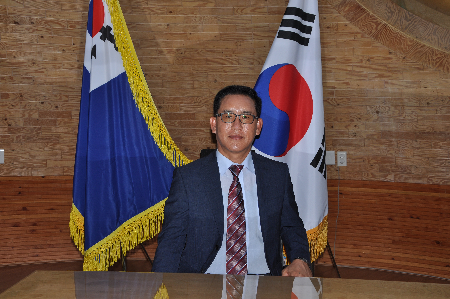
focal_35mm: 52
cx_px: 225
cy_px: 150
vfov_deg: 25.7
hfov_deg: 37.9
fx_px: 655
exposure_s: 1/160
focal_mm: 35
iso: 200
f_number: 8
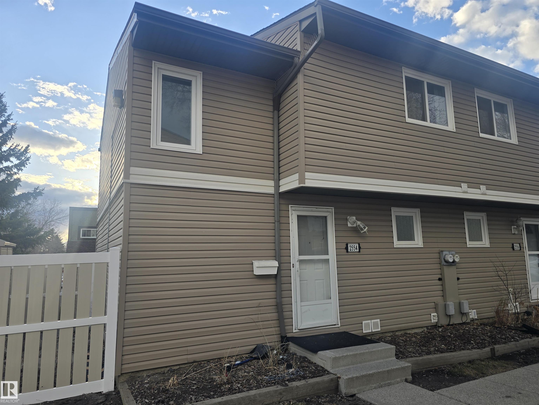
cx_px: 270
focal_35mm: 23
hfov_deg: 73.9
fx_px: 358
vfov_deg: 58.9
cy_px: 202
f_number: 1.7
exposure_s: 1/260
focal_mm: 6.3
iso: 12
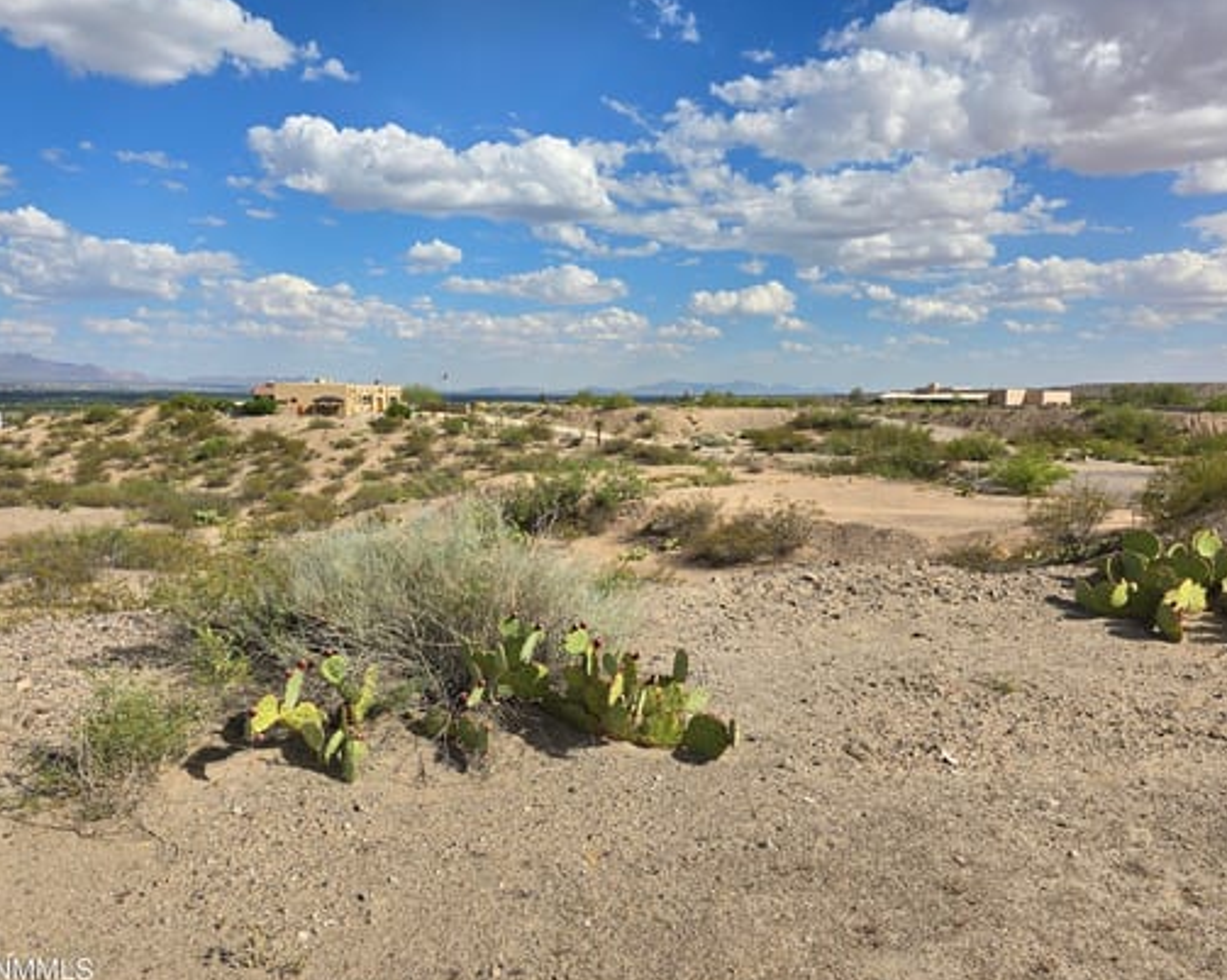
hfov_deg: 68.0
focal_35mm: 25
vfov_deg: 56.8
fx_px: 908
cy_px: 505
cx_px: 559
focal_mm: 6.3
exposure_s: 1/1114
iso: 12
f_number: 1.7
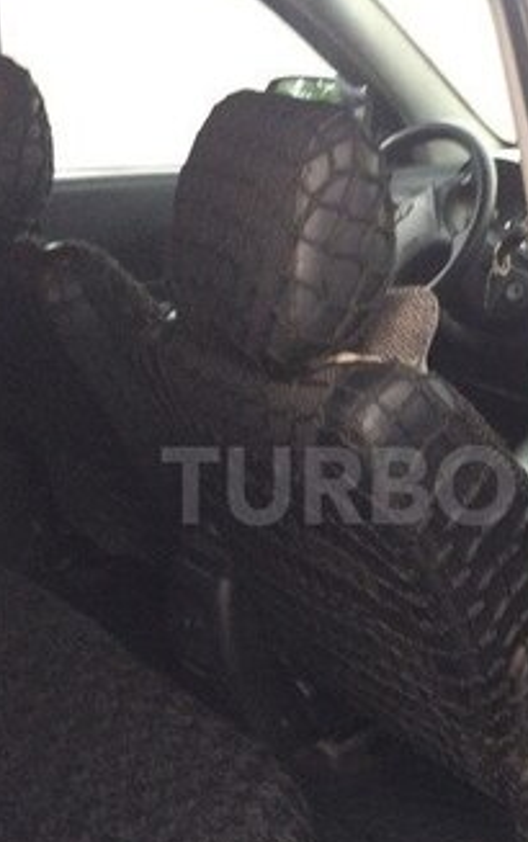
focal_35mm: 62
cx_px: 425
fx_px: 1424
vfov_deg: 32.9
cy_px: 485
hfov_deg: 20.8
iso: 160
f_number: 2.2
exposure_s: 1/33
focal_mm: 4.15
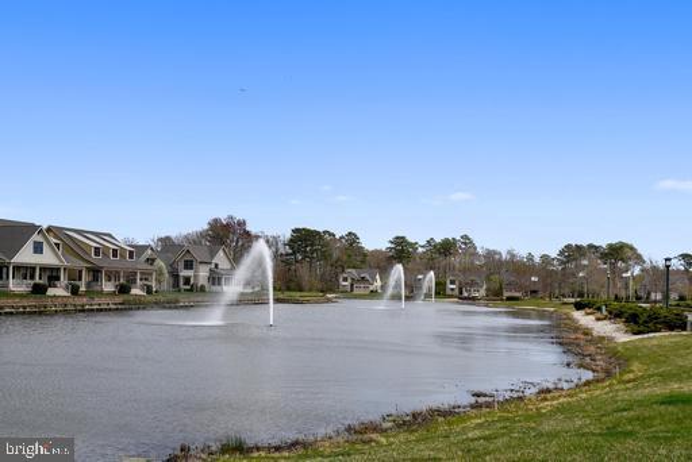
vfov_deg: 41.2
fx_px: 615
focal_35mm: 32
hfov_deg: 58.7
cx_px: 346
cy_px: 231
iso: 200
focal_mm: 32
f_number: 11
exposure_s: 1/500
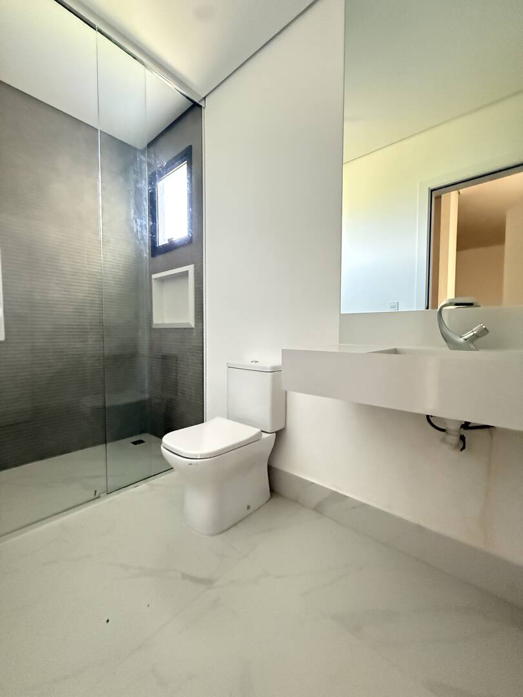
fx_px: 282
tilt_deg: -2.1
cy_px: 348
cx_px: 262
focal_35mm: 14
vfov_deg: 102.1
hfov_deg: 85.7
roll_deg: -1.5
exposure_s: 1/60
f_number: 2.2
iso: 1250
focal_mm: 2.22
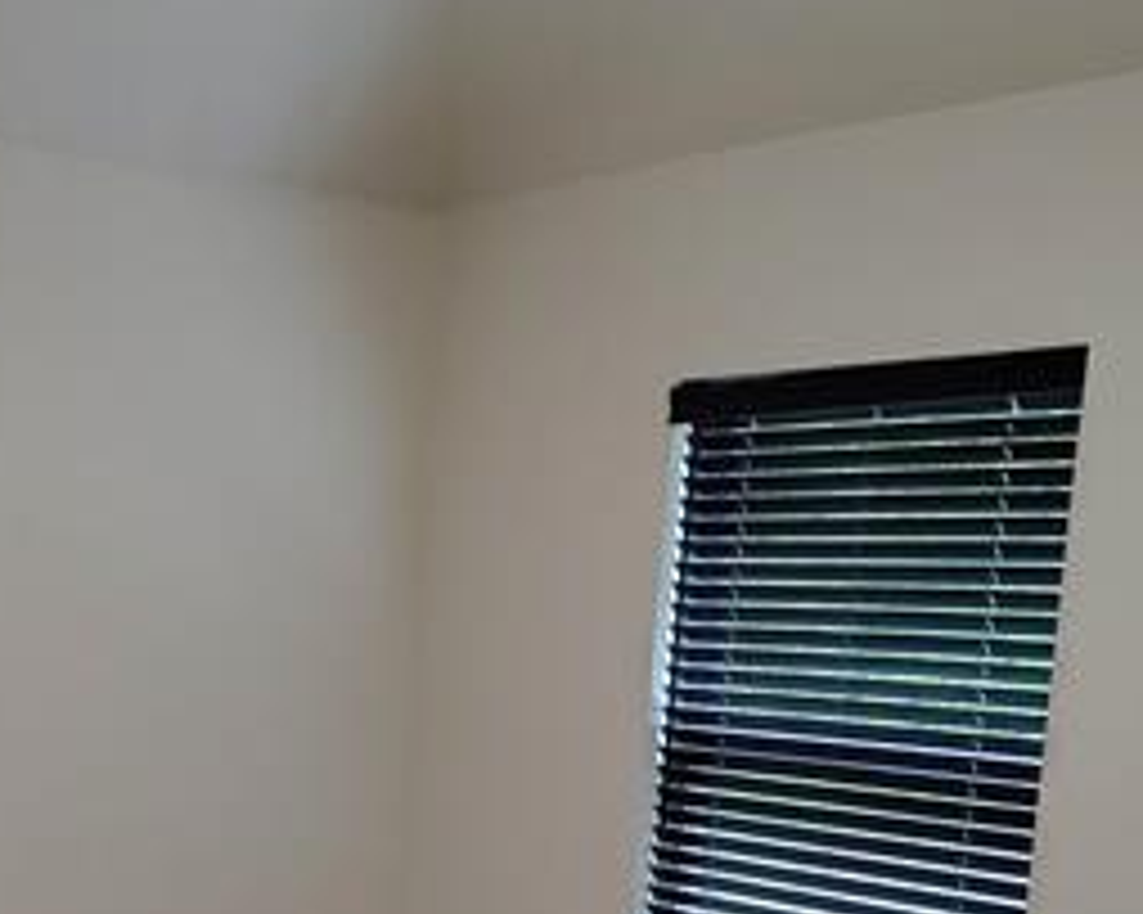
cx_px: 4
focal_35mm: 59
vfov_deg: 24.6
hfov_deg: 29.8
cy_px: 909
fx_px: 1995
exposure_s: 1/60
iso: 1679
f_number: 1.8
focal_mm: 5.56
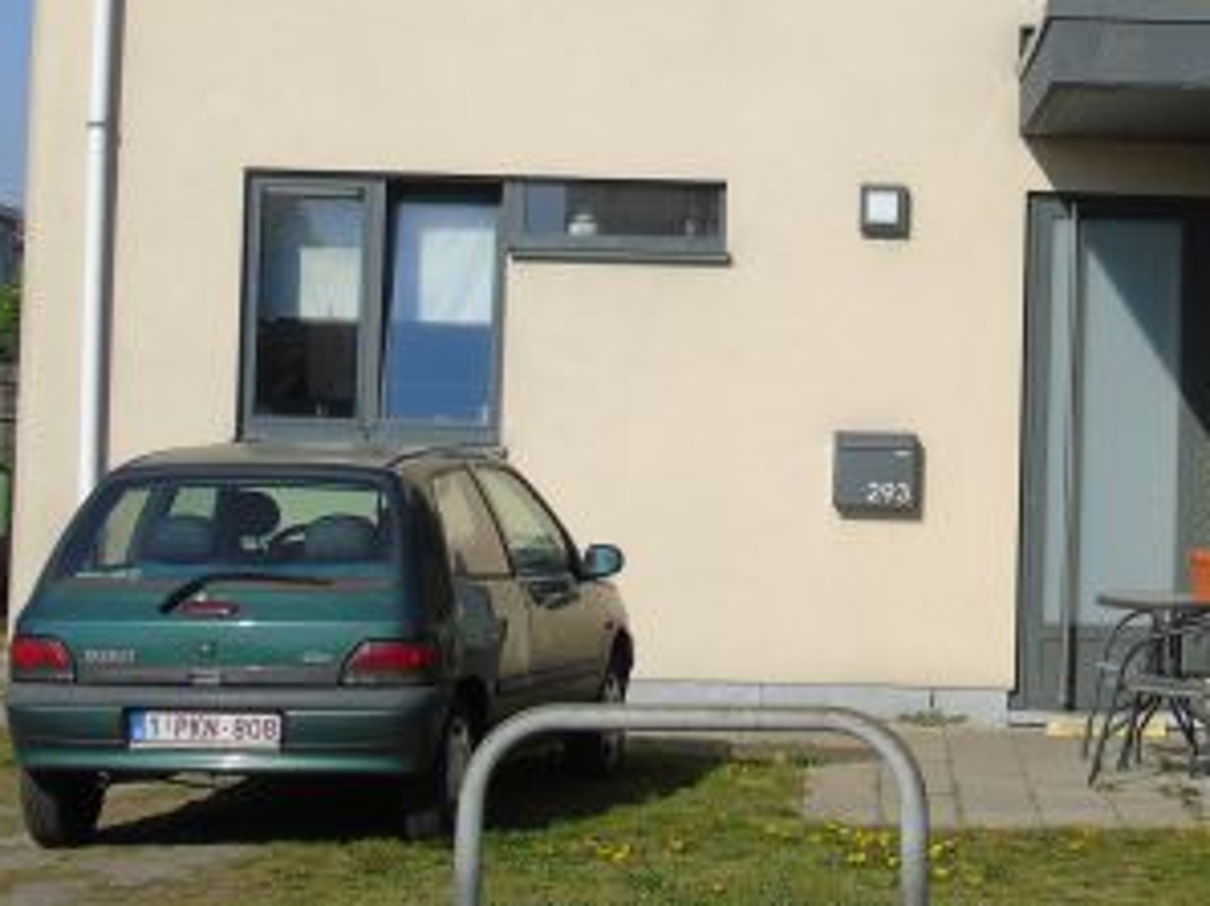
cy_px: 154
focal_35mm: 116
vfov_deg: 12.7
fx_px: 4052
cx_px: 987
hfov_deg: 16.8
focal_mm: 9.6
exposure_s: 1/800
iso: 80
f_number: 4.3
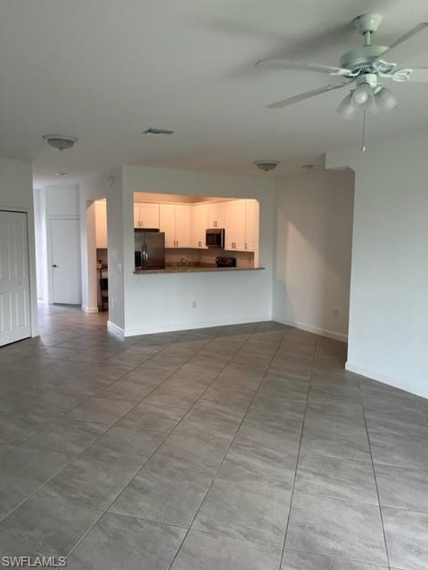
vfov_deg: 67.3
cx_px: 214
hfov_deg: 53.1
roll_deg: +0.2
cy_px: 285
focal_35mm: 26
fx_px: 429
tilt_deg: -5.0
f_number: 1.6
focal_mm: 5.1
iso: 100
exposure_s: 1/120
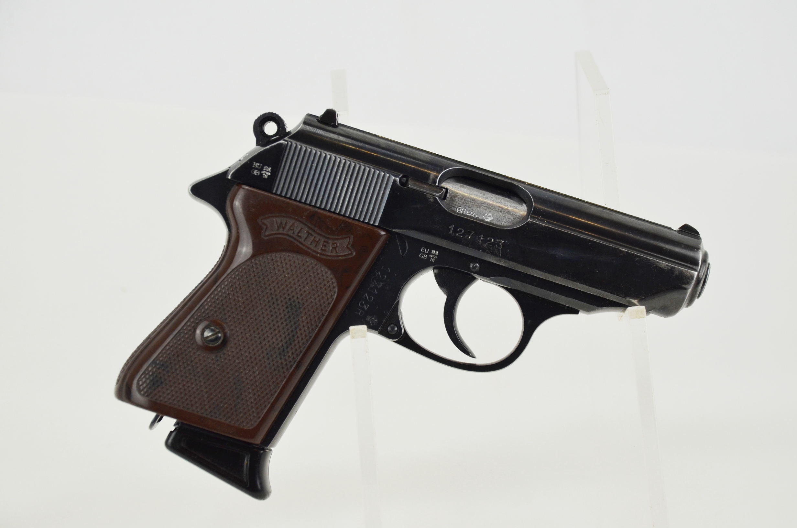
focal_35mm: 93
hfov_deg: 22.0
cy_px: 264
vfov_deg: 14.6
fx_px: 2055
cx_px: 398
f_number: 5
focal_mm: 62
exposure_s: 1/250
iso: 640
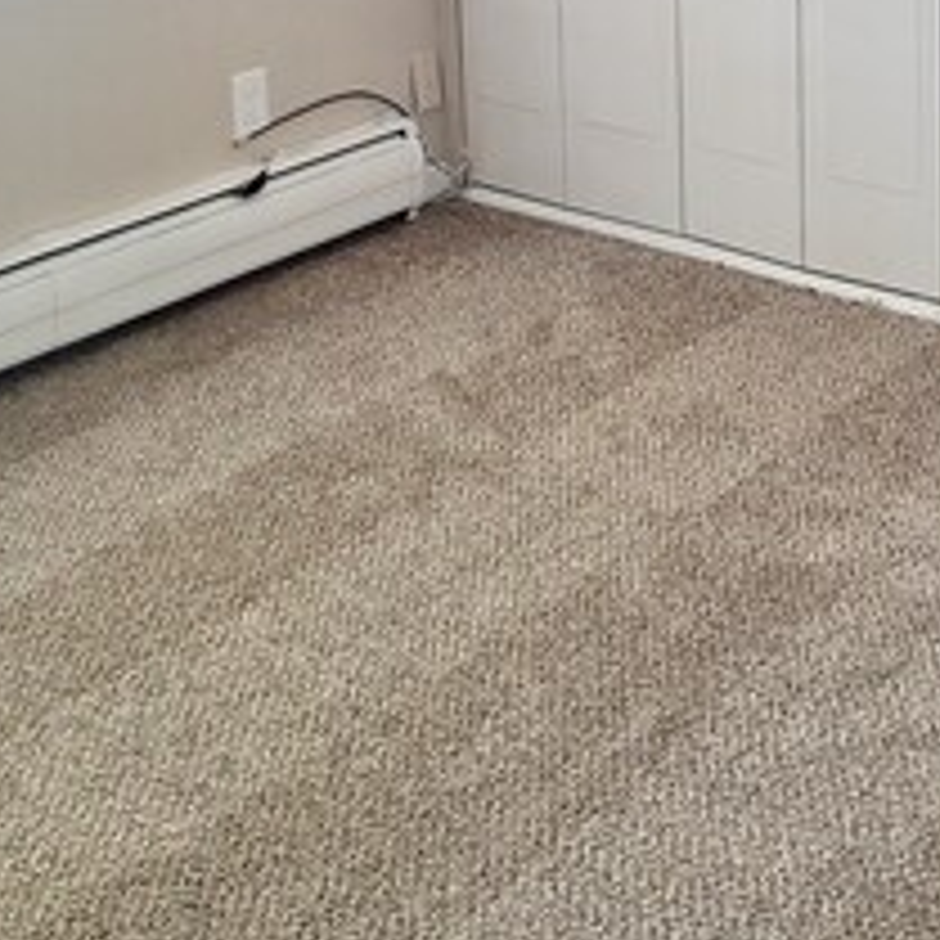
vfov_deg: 24.5
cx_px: 852
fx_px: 1997
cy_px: -130
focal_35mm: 65
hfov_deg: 25.6
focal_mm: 5.54
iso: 40
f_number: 1.8
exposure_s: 1/178
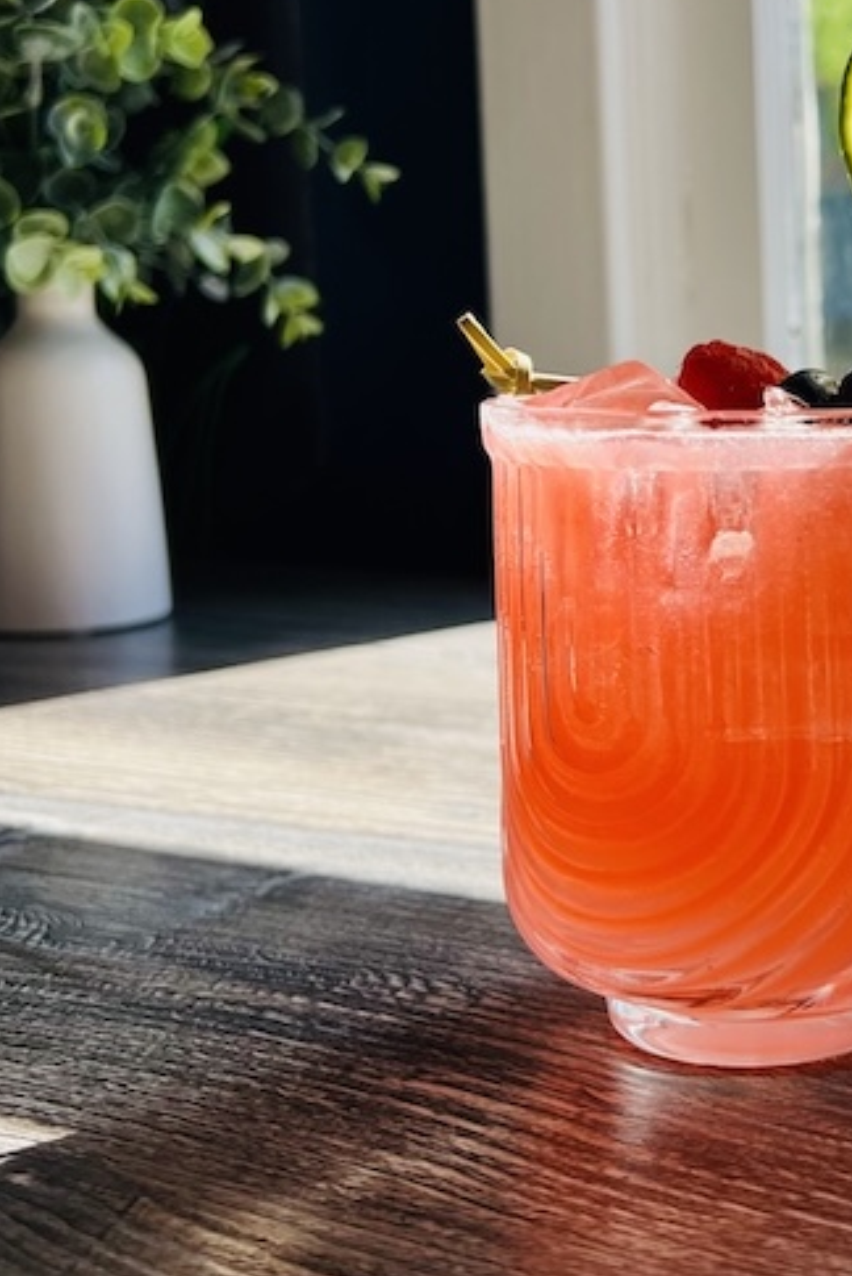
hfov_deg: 24.5
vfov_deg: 37.9
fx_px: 1843
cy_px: 472
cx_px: 905
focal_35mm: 52
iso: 50
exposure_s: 1/1311
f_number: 1.5
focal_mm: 5.7
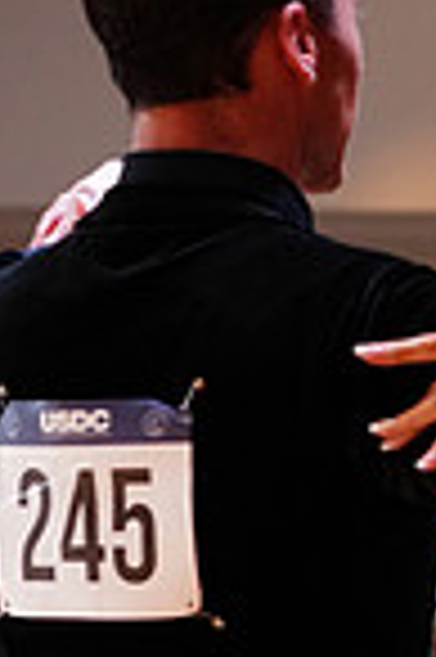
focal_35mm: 278
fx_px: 5062
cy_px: 1138
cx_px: 506
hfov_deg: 4.9
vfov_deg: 7.2
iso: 2500
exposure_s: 1/250
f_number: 4
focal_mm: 70
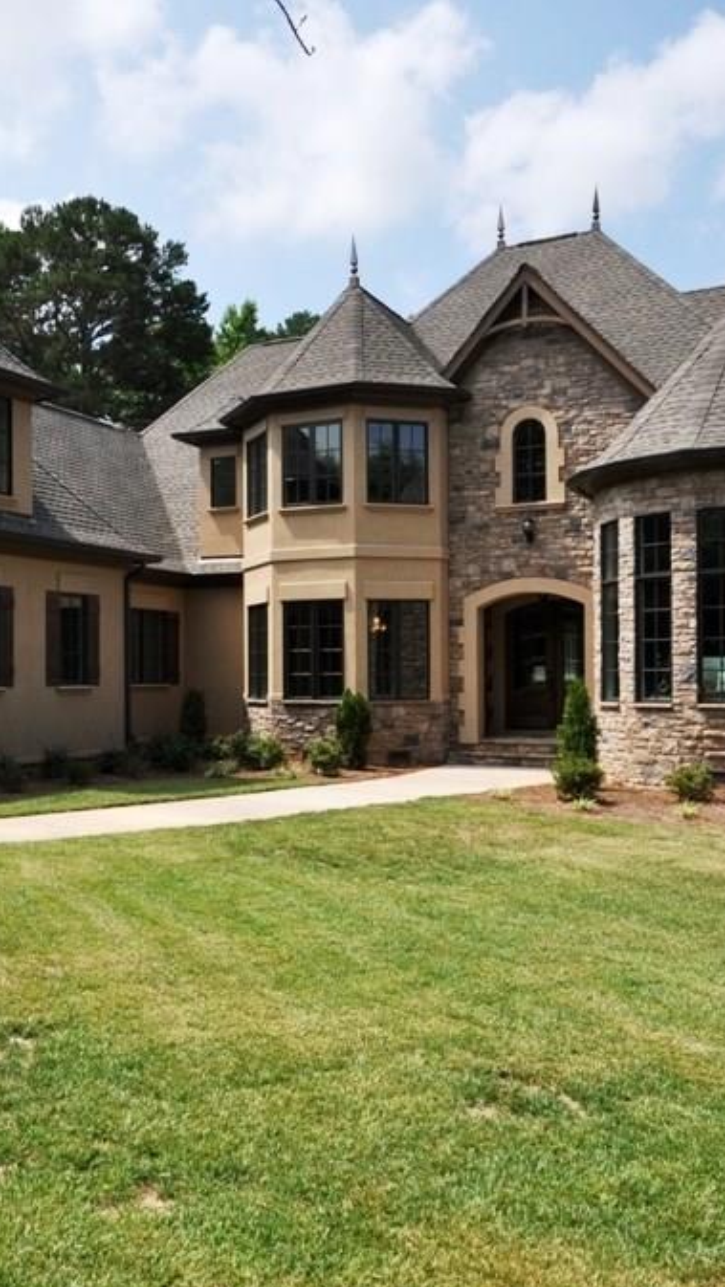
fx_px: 1222
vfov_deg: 55.5
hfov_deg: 32.4
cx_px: 174
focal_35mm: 36
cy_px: 648
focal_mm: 15
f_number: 10
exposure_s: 1/400
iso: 200
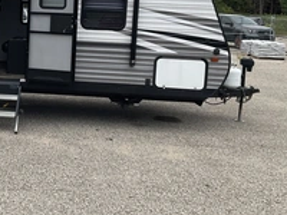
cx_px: 29
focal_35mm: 58
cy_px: 50
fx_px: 481
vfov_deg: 24.9
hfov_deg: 31.7
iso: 25
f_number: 1.8
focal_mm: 3
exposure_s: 1/574
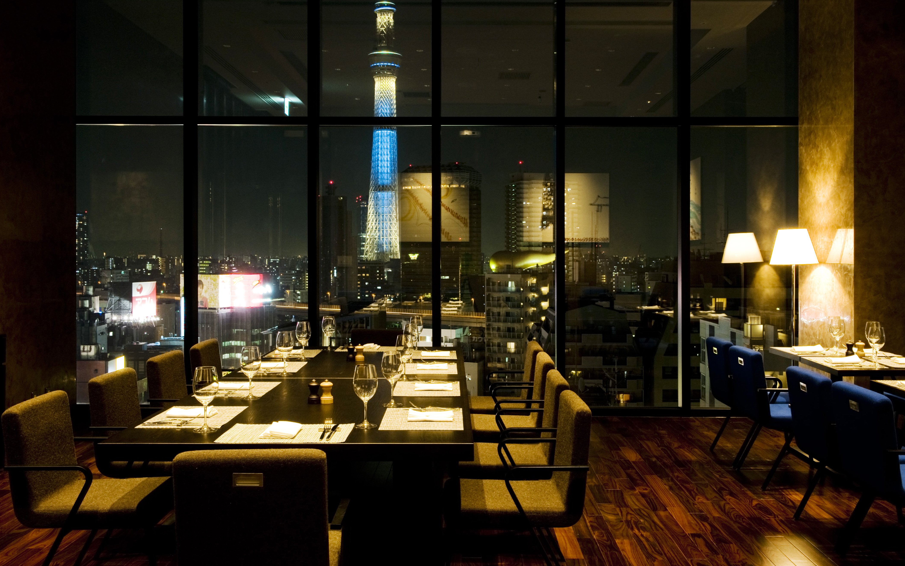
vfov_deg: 36.3
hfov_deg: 55.3
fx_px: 863
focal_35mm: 35
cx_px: 449
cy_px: 263
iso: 400
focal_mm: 34
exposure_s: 4
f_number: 16
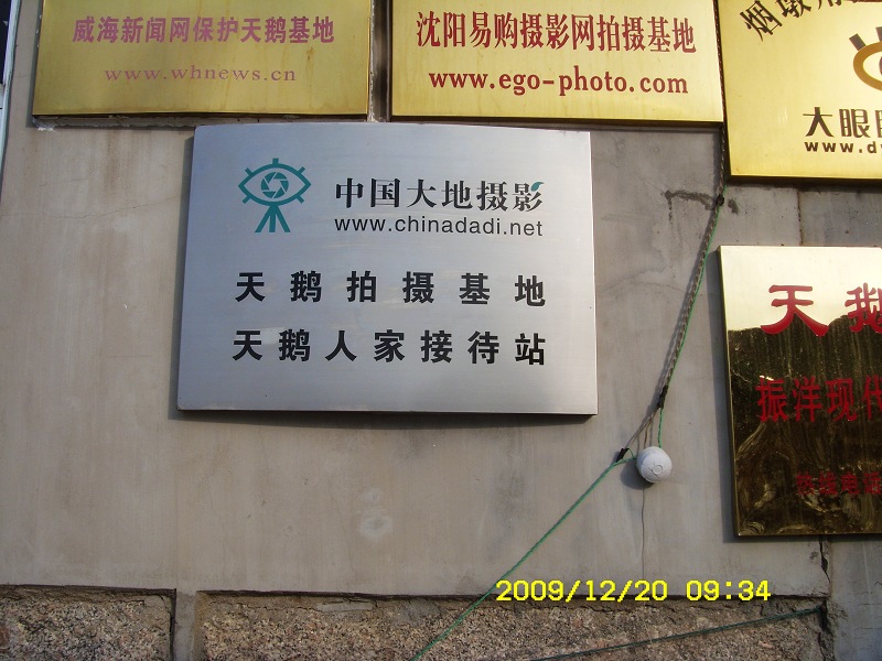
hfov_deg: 58.4
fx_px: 790
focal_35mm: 31
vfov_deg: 45.4
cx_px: 441
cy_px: 330
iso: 50
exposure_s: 1/323
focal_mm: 6.3
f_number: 6.3
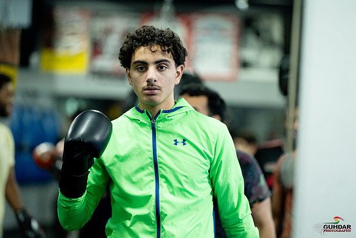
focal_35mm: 187
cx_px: 184
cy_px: 119
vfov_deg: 7.3
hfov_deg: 11.0
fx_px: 1853
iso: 4000
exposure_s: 1/500
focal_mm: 176
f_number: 2.8
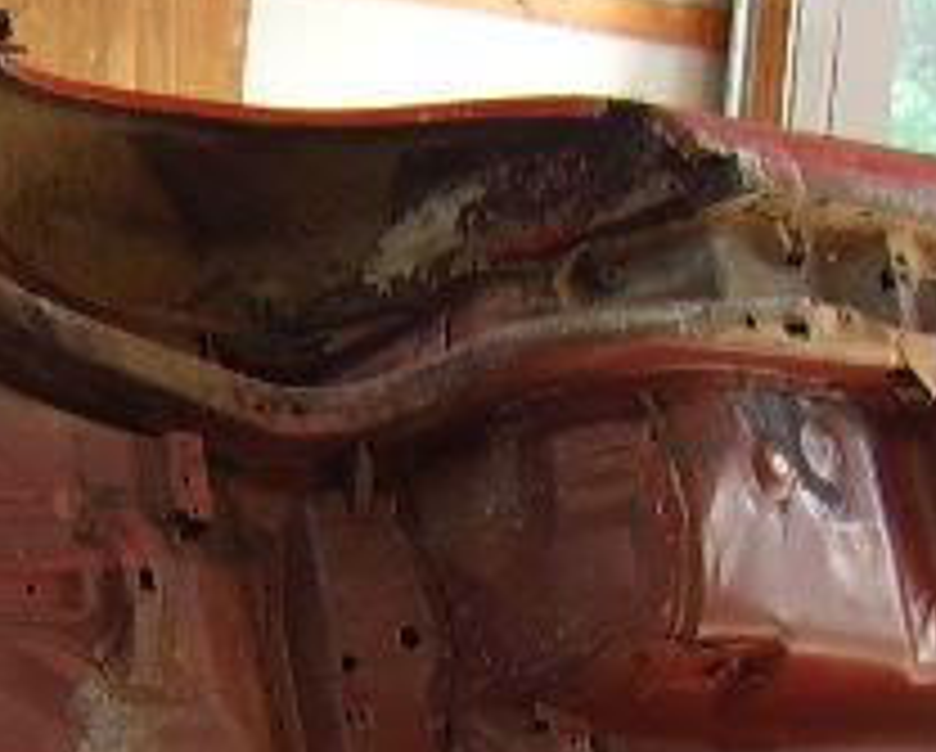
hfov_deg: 20.6
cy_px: 946
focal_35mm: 93
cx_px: 414
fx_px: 2580
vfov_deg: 15.8
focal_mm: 8.13
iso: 100
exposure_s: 1/42
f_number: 2.7
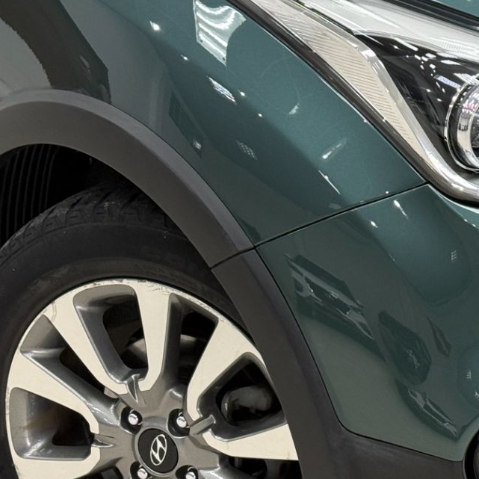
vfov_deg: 13.7
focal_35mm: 127
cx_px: 522
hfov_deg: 13.5
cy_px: 154
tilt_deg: -18.1
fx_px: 1988
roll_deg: +0.2
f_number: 1.78
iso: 100
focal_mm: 6.76
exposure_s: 1/60
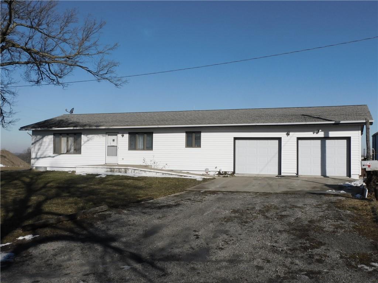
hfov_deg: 52.6
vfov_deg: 40.7
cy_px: 142
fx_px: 382
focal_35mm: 35
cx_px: 189
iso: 125
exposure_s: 1/1250
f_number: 5.3
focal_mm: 6.3
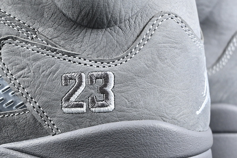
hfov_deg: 27.0
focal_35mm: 75
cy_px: 79
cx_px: 118
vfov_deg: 18.2
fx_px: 494
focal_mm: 50
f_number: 6.3
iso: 1800
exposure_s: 1/125
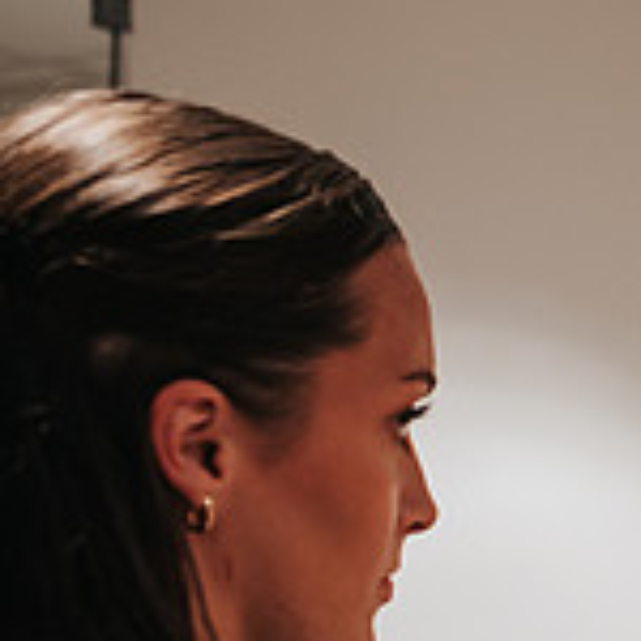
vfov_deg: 15.1
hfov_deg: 13.4
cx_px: 1201
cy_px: 519
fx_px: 2409
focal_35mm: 115
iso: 720
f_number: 2.8
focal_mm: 35
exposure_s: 1/125
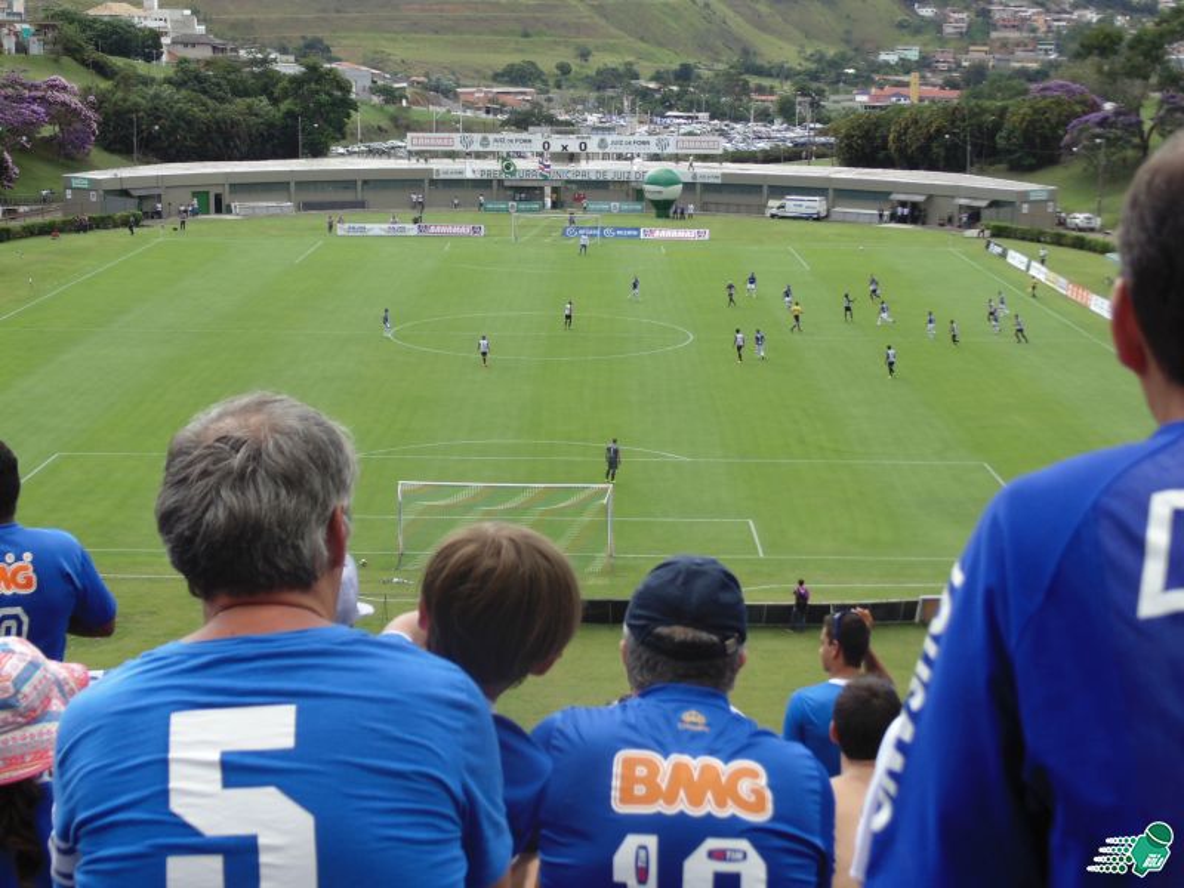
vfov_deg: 25.2
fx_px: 1984
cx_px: 592
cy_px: 444
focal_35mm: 58
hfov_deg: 33.2
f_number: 3.9
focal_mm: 10.4
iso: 80
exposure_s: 1/200
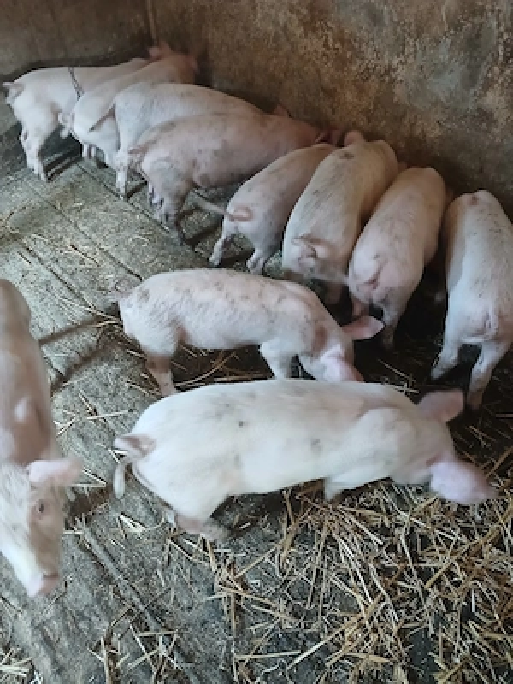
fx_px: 534
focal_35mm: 27
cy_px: 342
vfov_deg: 65.3
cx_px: 256
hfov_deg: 51.4
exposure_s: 1/25.1
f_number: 1.8
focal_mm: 3.98
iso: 500
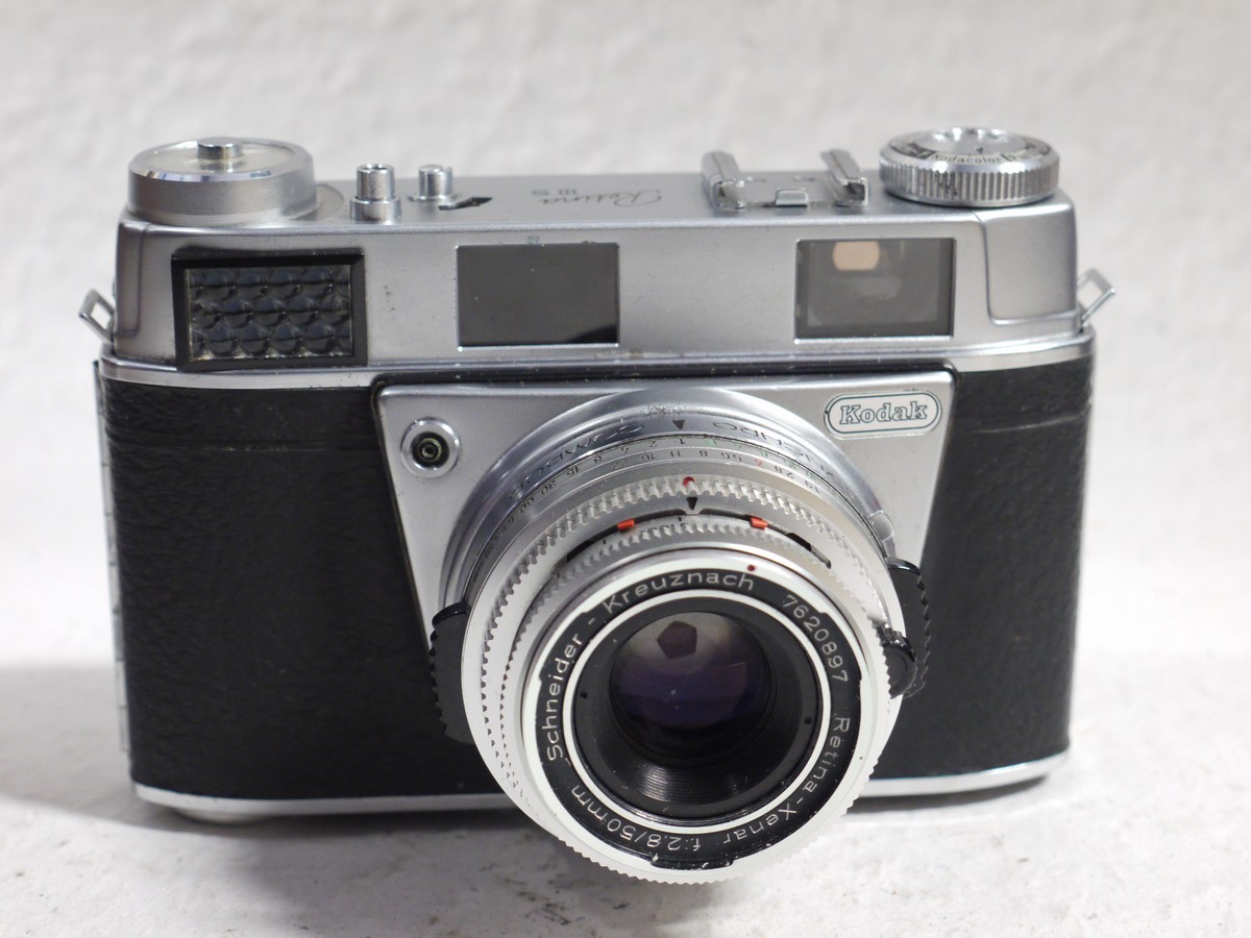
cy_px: 469
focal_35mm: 74
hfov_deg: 26.3
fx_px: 2674
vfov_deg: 19.9
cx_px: 626
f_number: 5.6
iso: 800
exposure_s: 1/10
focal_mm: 37
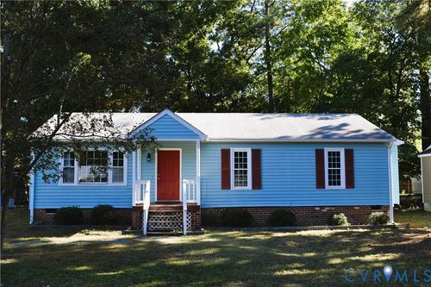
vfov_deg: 36.8
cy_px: 144
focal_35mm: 36
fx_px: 431
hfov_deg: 53.1
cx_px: 216
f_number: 8
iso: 400
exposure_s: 1/250
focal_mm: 24
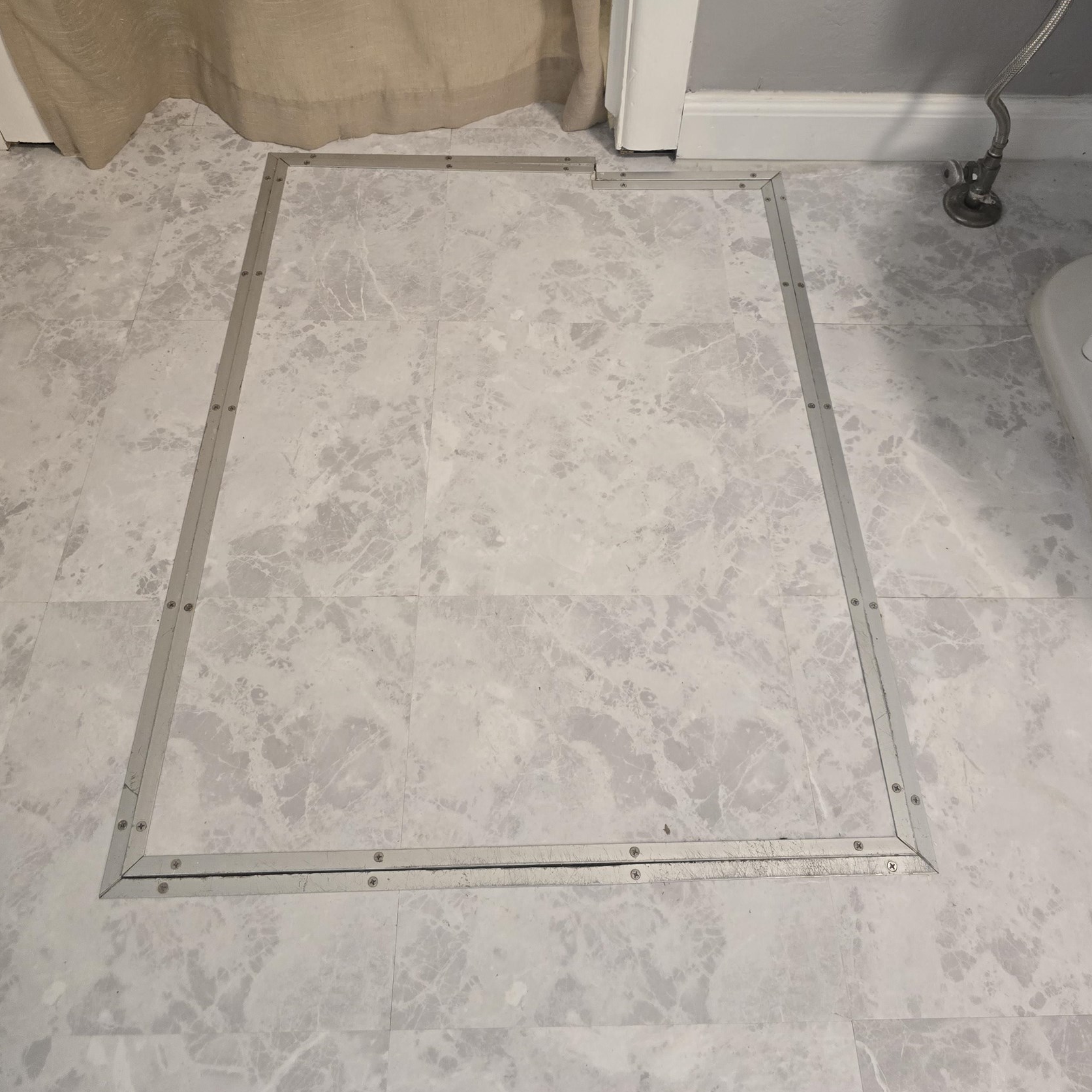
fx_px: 999
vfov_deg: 56.5
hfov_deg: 57.3
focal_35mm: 28
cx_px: 539
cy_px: 396
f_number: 1.7
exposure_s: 1/120
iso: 640
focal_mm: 6.3
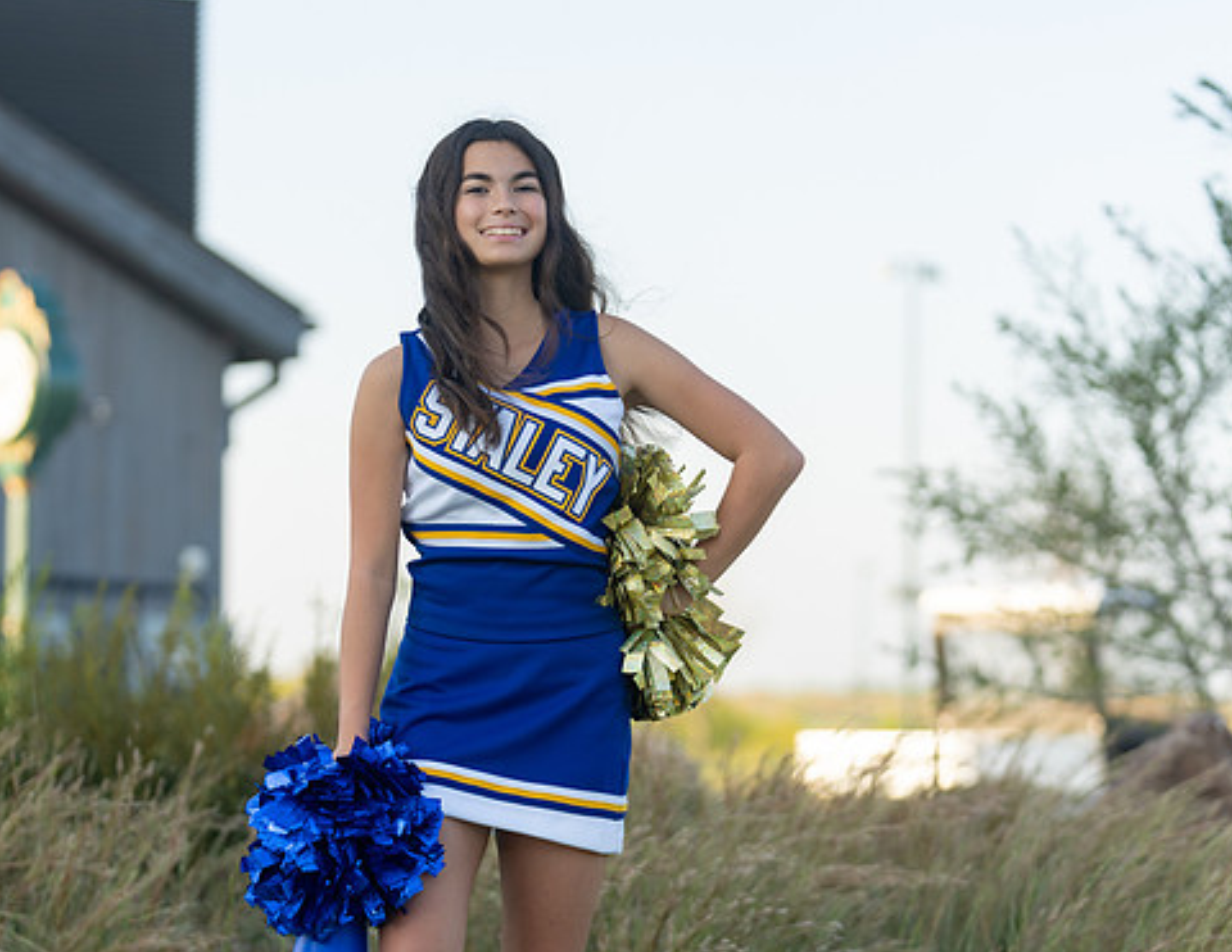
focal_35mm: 135
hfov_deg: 14.4
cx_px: 528
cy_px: 542
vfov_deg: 11.2
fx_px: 4858
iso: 100
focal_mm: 100
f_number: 2.8
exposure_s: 1/400
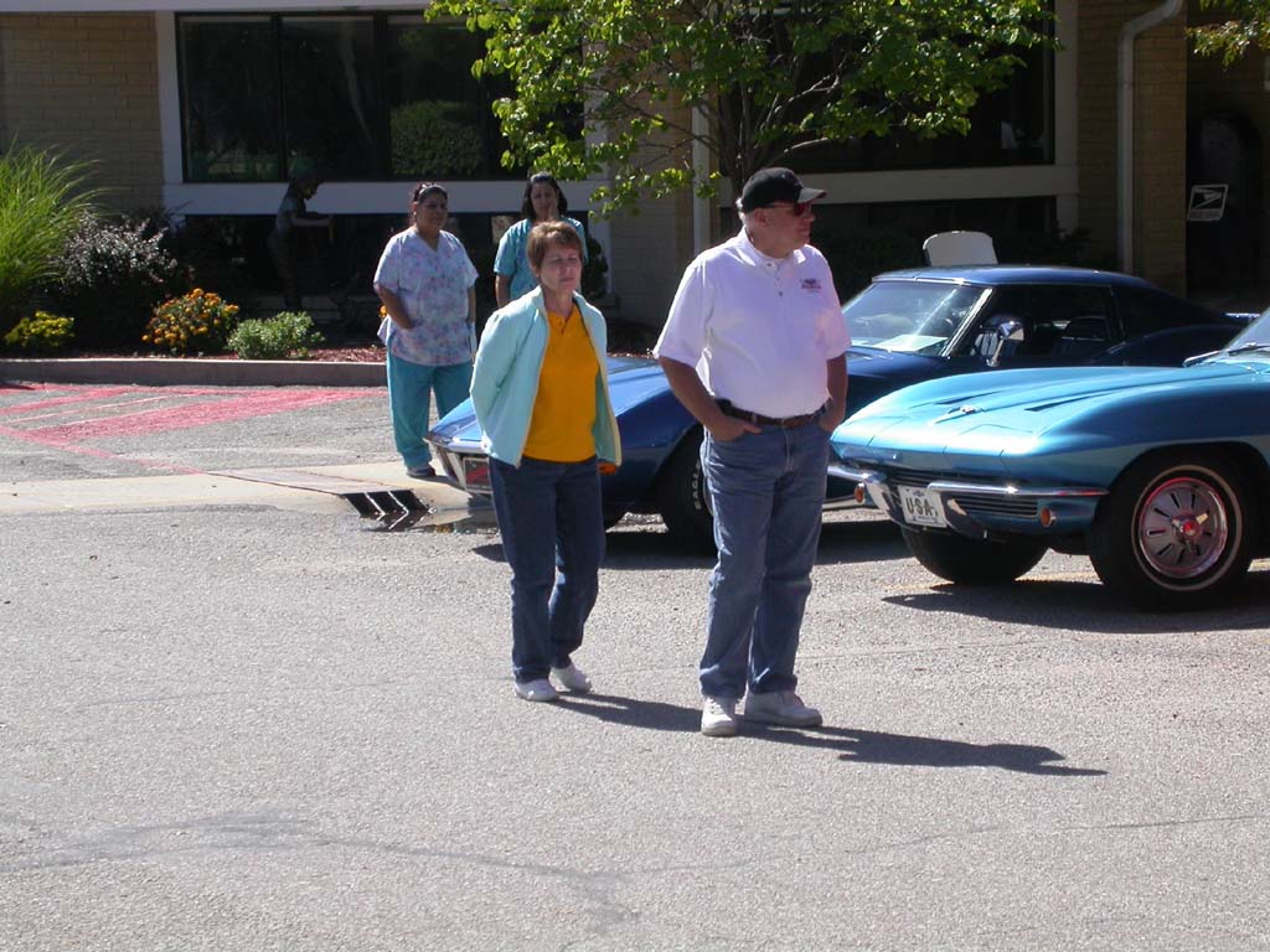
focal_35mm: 149
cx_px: 635
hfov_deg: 13.3
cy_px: 476
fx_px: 5467
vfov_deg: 10.0
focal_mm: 30.9
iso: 100
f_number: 6.4
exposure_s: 1/310
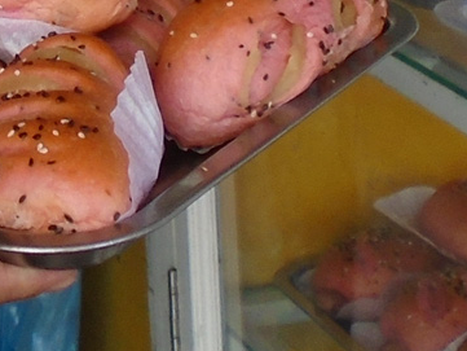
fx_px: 1943
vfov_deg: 9.3
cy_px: -459
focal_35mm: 144
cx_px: -194
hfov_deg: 13.1
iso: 100
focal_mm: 4.6
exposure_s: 1/80
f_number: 3.2
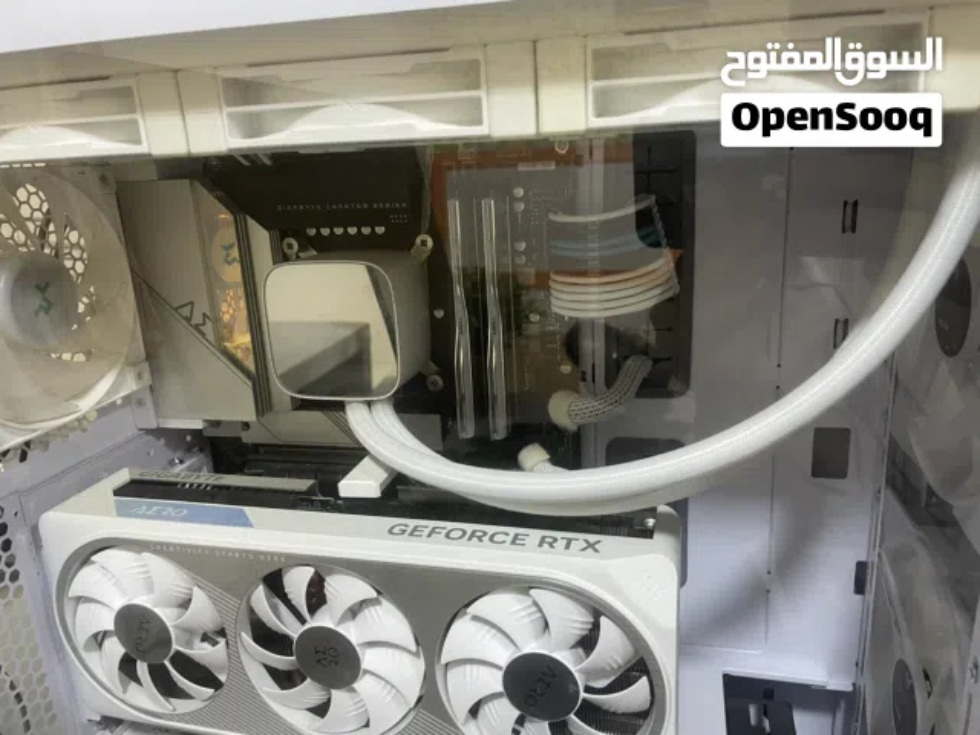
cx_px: 490
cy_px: 368
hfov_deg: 67.3
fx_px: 736
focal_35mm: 26
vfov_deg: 53.1
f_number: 1.6
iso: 160
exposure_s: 1/60
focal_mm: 4.2
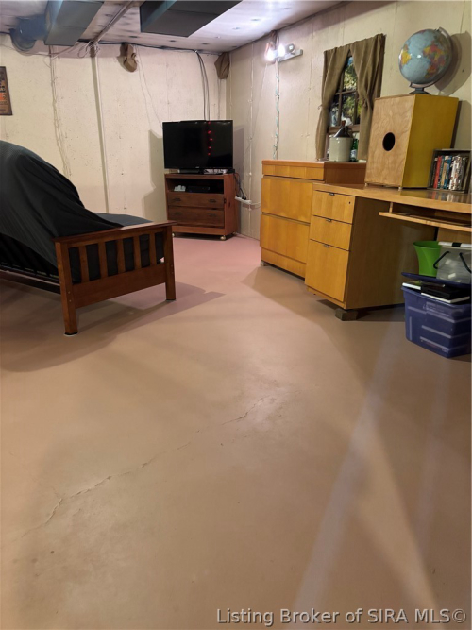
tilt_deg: -15.5
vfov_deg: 67.3
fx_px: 473
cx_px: 236
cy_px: 315
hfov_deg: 53.0
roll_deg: +0.8
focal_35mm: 26
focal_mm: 5.96
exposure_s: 1/40
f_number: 1.6
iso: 640
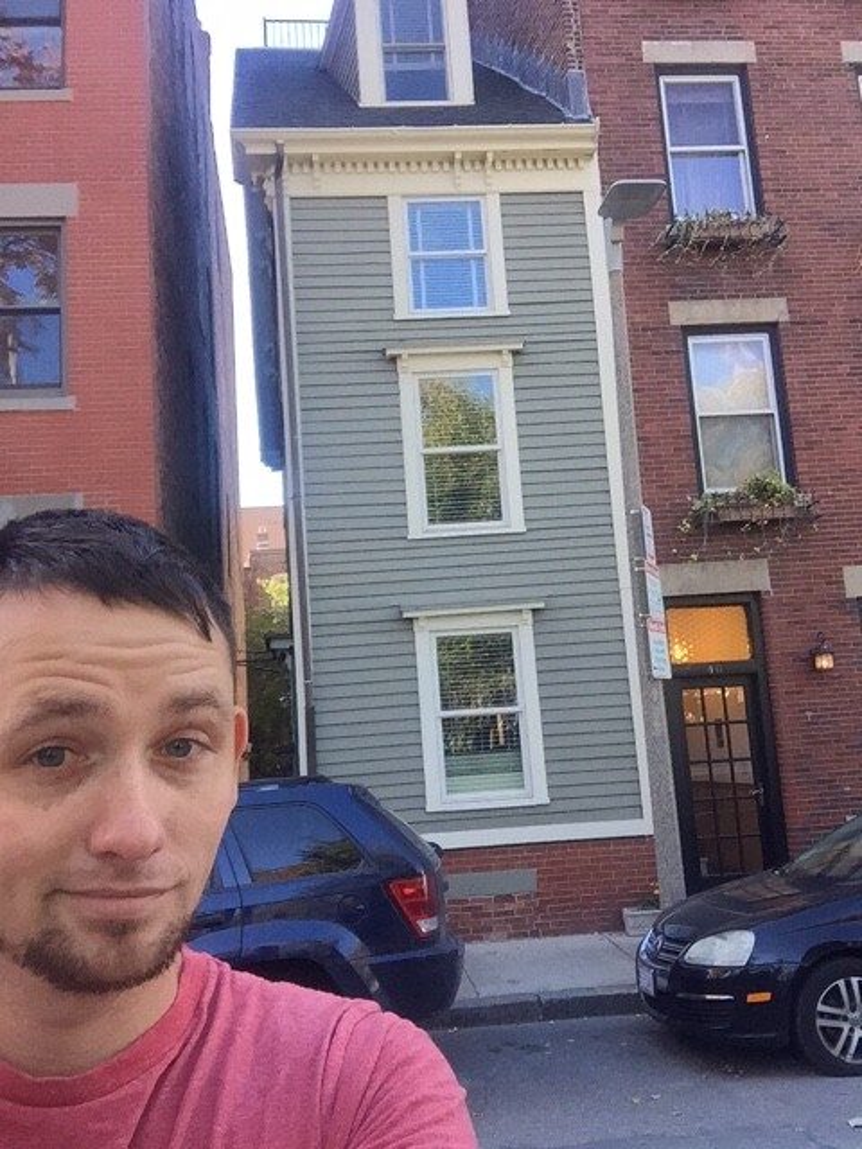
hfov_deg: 45.4
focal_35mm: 31
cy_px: 574
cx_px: 431
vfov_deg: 58.4
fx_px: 1029
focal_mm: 2.65
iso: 64
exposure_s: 1/120
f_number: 2.2
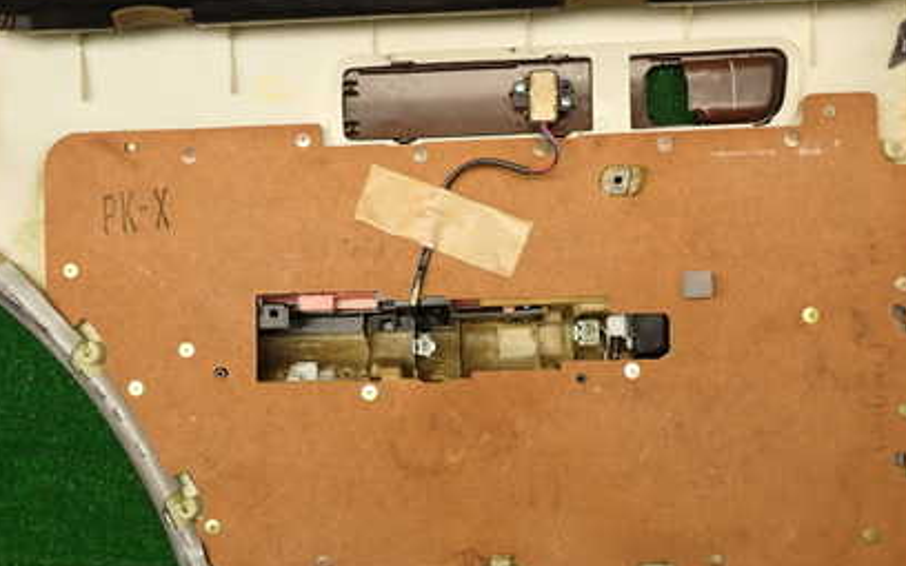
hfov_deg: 50.3
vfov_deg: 32.7
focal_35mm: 39
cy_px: 344
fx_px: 963
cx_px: 400
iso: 100
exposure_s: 1/100
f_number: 2.8
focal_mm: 4.5
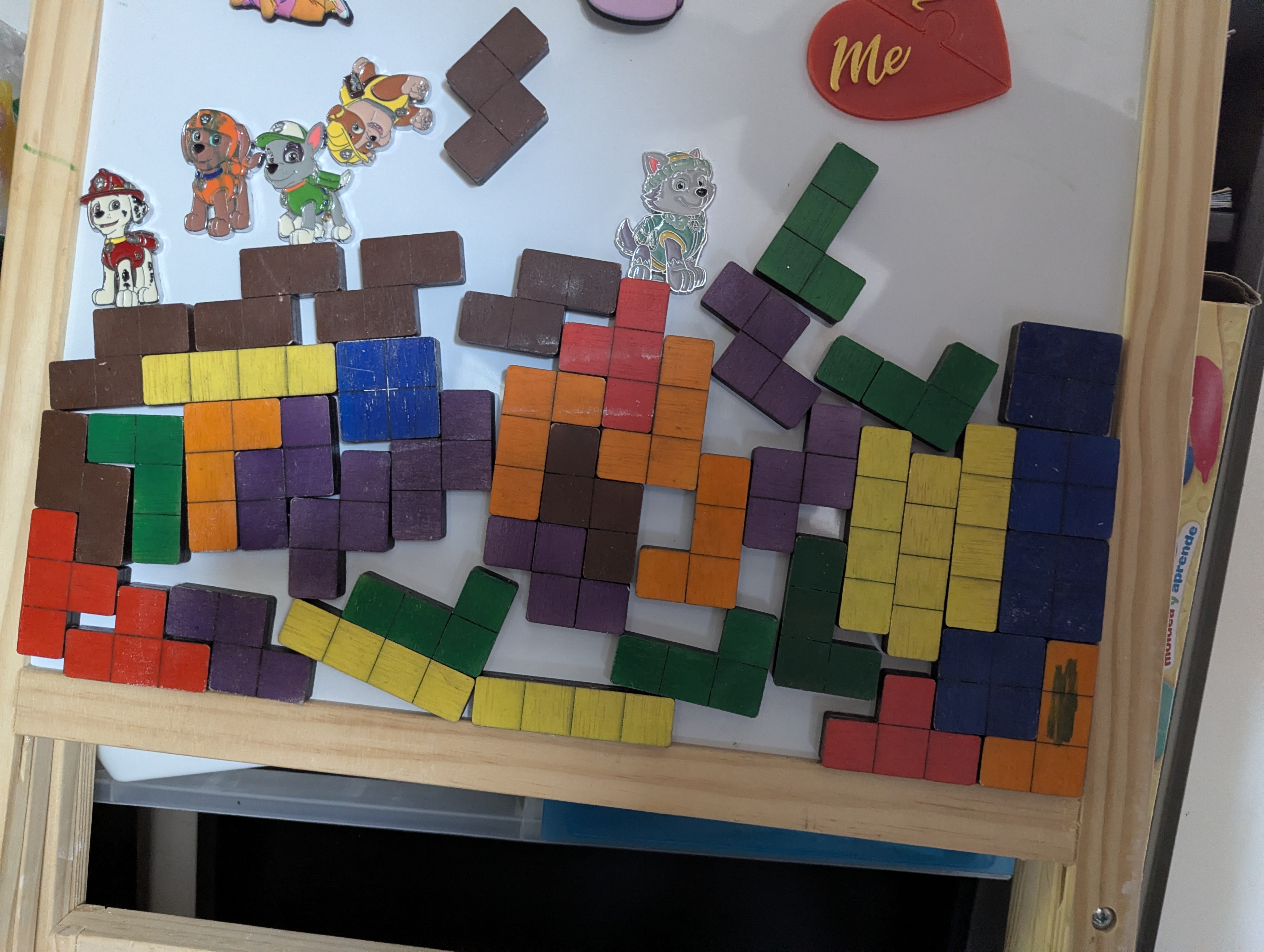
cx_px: 632
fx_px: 878
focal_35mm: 24
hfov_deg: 71.5
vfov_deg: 56.9
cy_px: 476
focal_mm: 6.81
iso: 1388
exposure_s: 1/144
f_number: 1.85
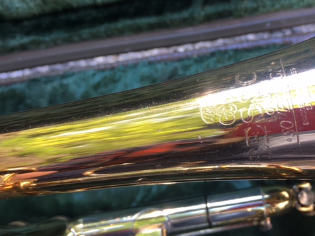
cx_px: 192
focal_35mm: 39
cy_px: 85
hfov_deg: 47.5
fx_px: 355
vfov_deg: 36.5
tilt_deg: -67.0
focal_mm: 4.15
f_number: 2.2
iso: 25
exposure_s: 1/50
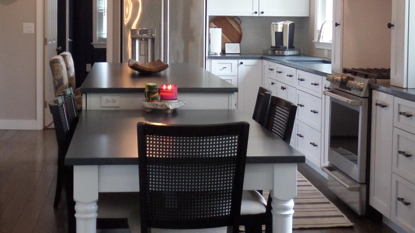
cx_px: 208
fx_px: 770
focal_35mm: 70
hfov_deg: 30.2
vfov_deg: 17.1
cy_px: 53
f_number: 3.4
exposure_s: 1/45
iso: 200
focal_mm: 5.3
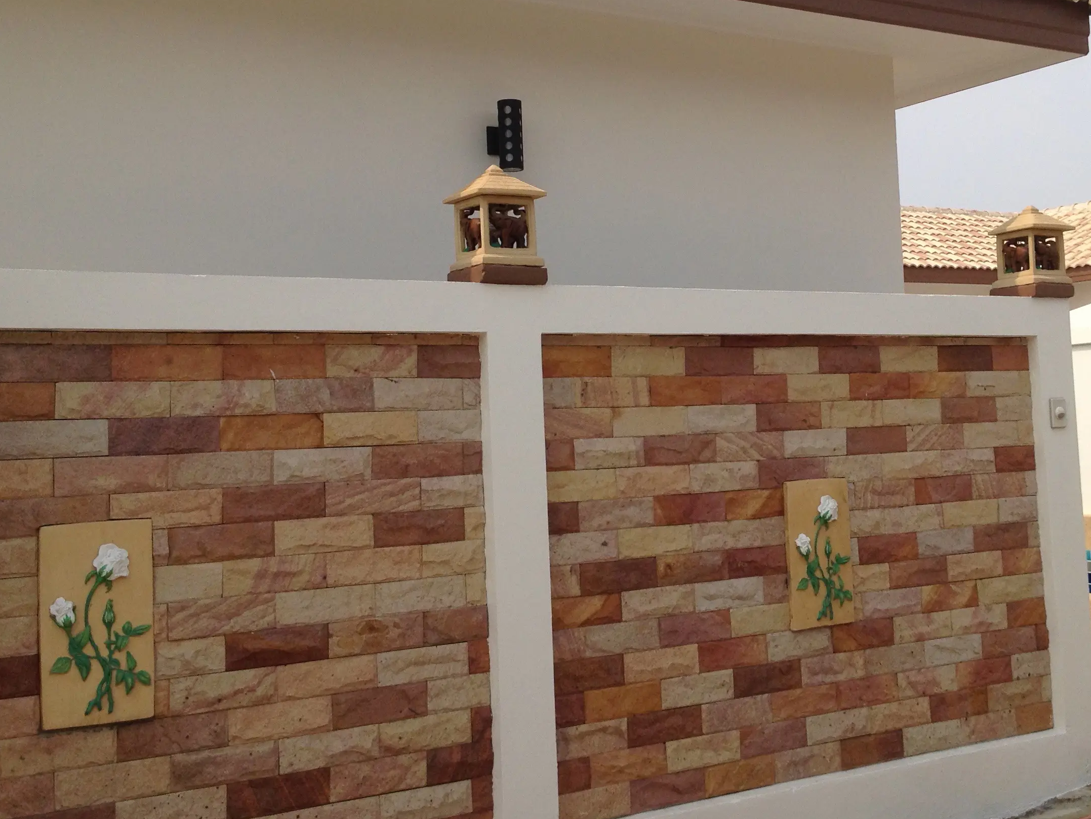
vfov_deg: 27.5
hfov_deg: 36.1
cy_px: 327
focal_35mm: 53
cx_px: 646
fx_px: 1671
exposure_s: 1/2513
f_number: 2.4
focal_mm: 4.28
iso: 50
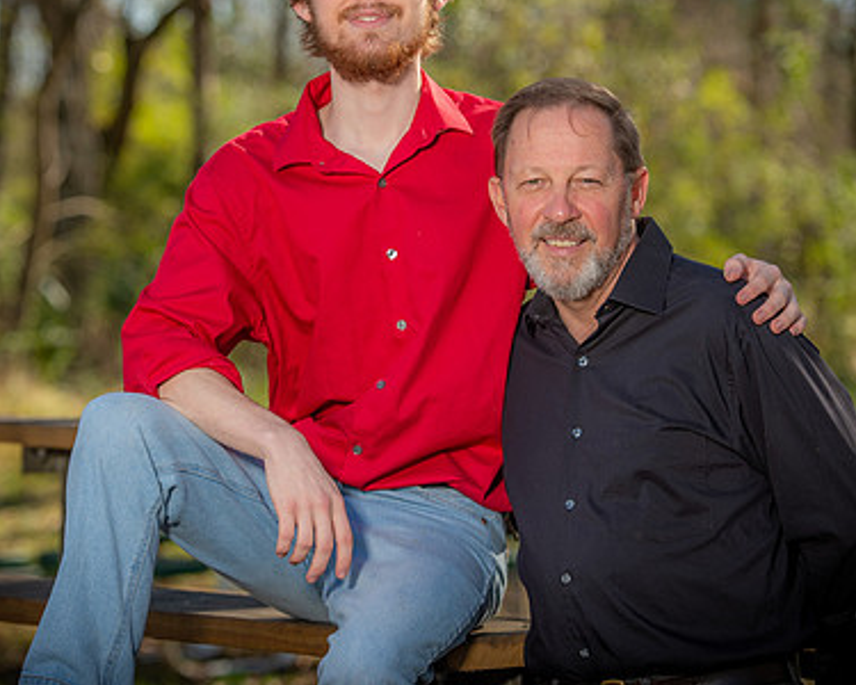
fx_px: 3749
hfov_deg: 13.0
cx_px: 404
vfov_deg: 10.4
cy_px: 267
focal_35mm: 148
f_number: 4
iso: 50
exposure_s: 1/250
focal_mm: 102
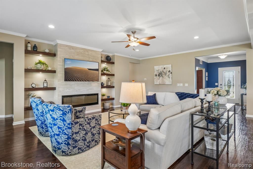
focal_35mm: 18
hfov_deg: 90.0
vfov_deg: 67.3
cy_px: 84
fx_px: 126
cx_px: 126
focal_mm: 12
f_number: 8
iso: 400
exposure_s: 1/10
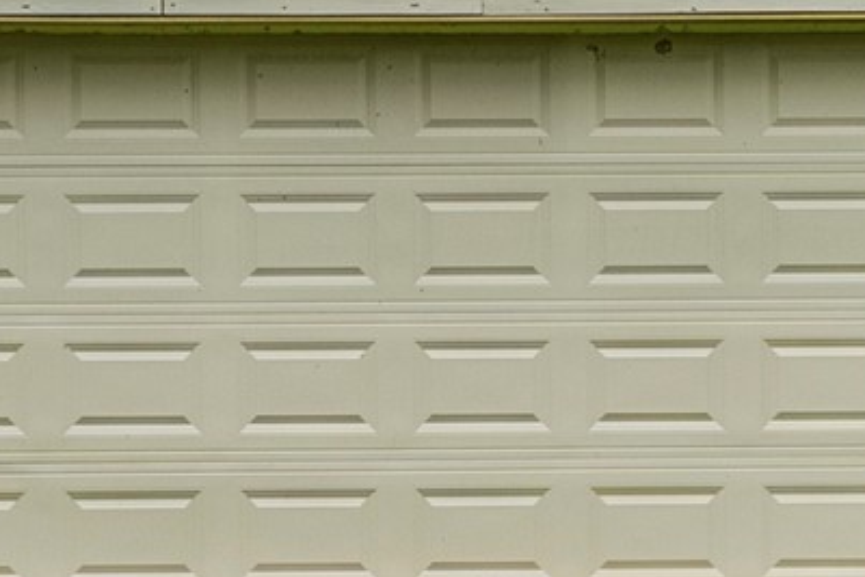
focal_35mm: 163
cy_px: 300
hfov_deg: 12.3
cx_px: -145
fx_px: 3918
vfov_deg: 8.4
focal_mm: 20
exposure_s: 1/40
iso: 160
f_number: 8
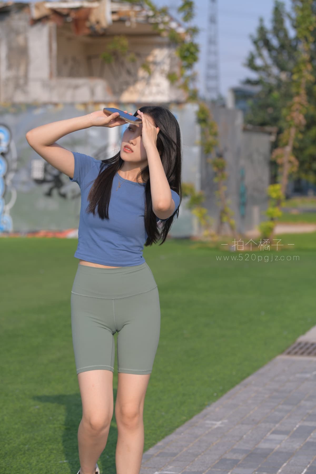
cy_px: 237
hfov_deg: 15.2
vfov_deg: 22.6
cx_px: 158
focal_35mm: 90
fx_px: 1185
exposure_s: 1/1600
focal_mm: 90
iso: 160
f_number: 4
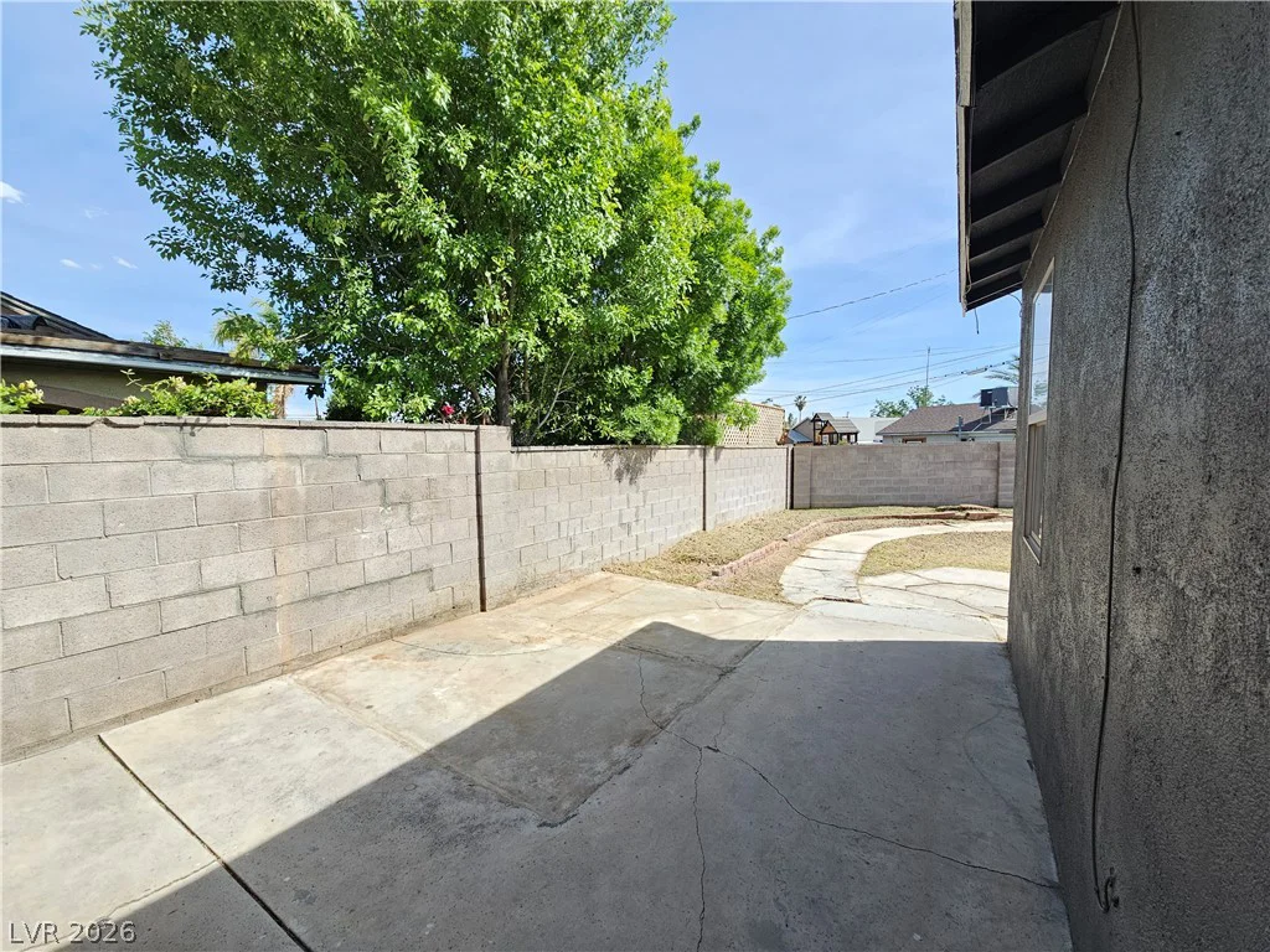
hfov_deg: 106.2
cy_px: 476
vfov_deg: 89.9
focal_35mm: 13
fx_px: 477
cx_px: 635
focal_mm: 2.2
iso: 50
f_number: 2.2
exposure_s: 1/981
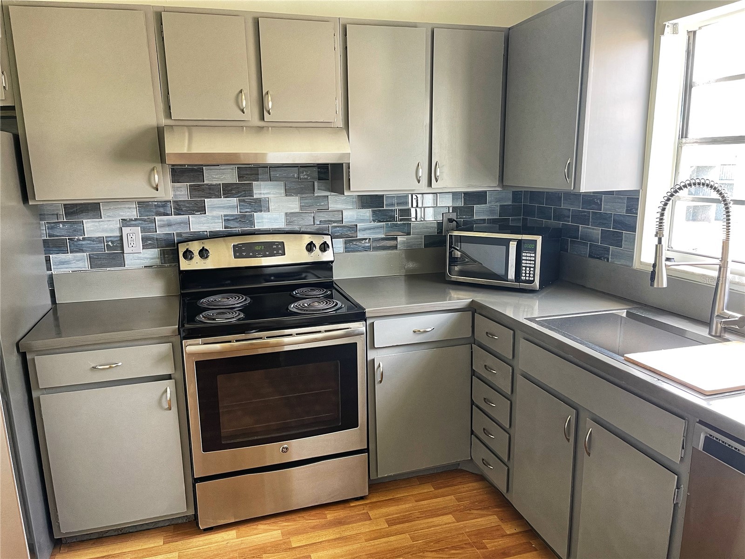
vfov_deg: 53.1
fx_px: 560
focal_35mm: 26
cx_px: 372
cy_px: 280
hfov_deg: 67.3
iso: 125
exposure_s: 1/60
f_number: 1.6
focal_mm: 5.1
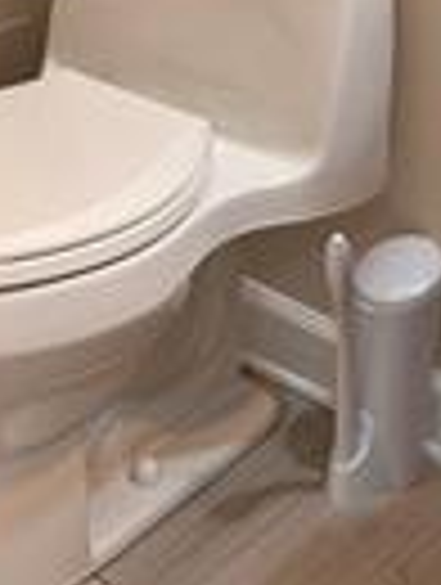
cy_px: -274
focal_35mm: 96
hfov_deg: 15.4
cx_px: 248
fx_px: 1625
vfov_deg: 18.3
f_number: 1.5
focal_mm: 5.7
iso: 80
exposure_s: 1/120
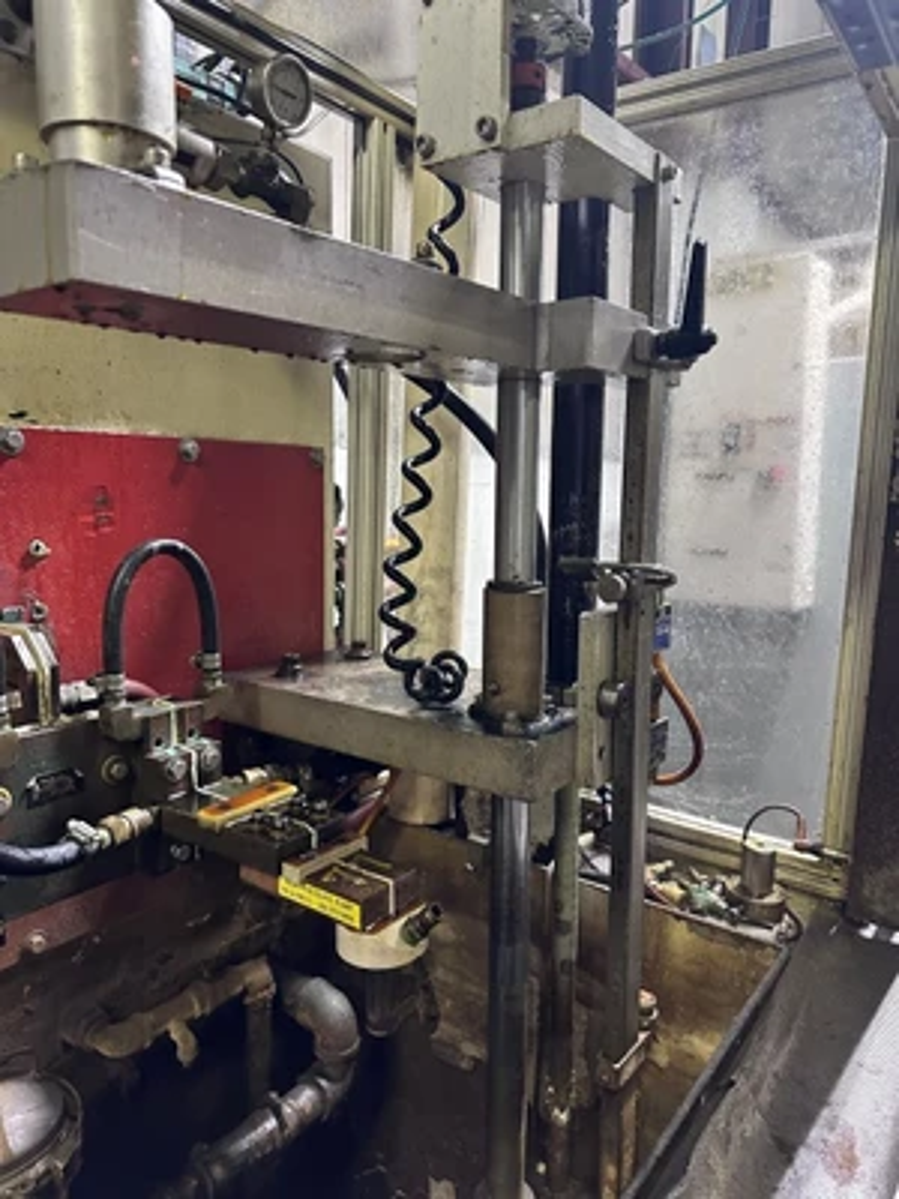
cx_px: 450
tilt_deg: -7.0
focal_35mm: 24
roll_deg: -1.5
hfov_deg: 56.8
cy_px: 600
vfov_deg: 71.6
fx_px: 831
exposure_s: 1/60
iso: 640
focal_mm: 6.86
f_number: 1.78
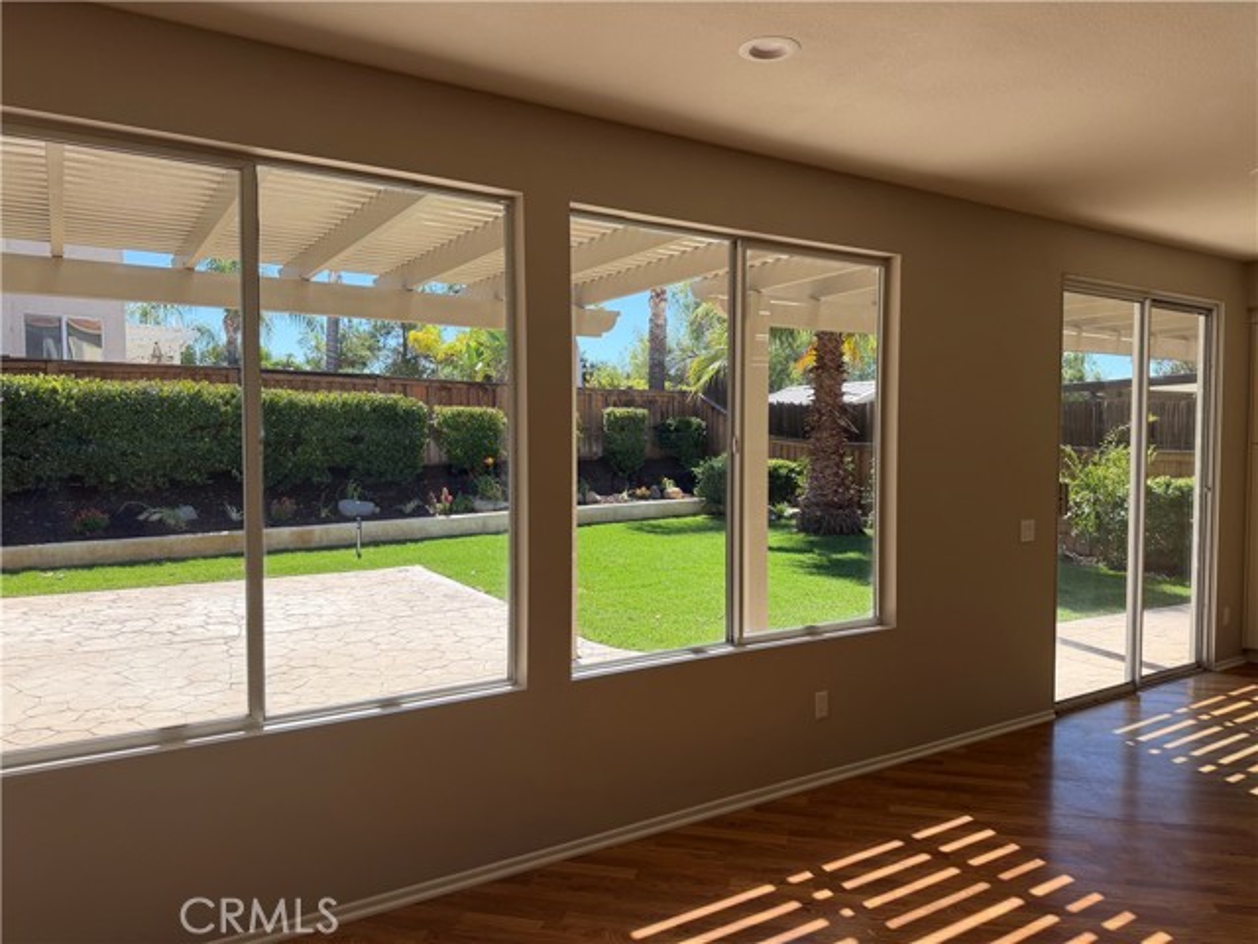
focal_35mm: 24
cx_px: 629
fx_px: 872
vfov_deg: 56.8
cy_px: 472
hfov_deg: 71.6
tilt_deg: -2.0
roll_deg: +0.3
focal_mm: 6.76
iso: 100
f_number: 1.78
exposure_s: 1/1585
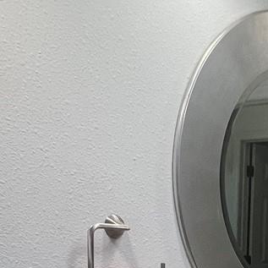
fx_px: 508
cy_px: 331
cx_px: 325
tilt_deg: -10.9
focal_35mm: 58
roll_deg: -3.1
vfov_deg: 26.0
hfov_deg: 26.2
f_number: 1.8
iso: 100
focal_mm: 1.57
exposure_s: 1/120
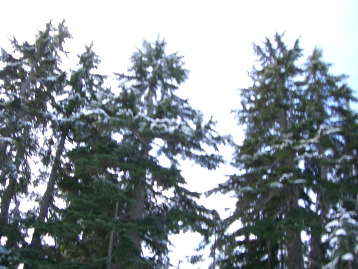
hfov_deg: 49.0
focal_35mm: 38
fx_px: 393
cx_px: 179
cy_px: 134
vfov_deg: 37.7
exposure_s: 1/200
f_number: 2.7
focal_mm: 6.2
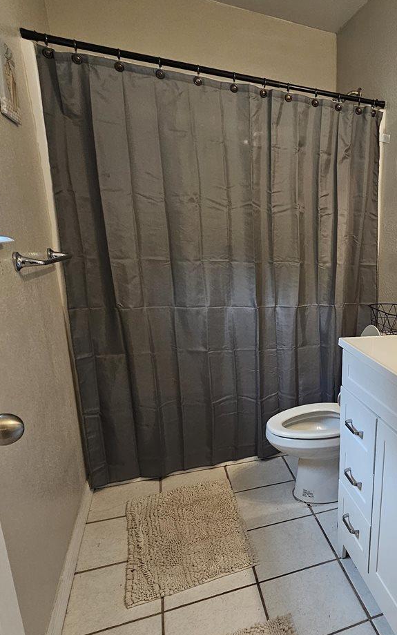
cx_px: 387
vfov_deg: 76.7
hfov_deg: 45.6
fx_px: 398
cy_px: 362
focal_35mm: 23
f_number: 2.2
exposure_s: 1/60
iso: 160
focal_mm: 2.2
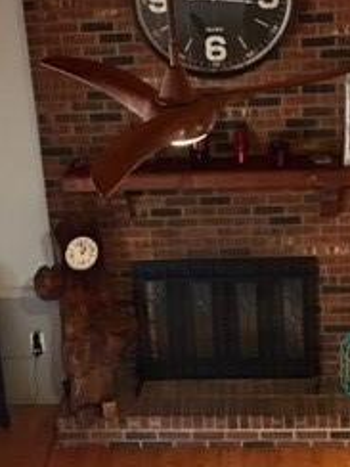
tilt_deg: -19.2
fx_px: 1025
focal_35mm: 76
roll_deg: +2.3
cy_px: 132
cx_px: 182
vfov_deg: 25.4
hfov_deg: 19.4
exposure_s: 1/4
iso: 80
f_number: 2.2
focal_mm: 4.15
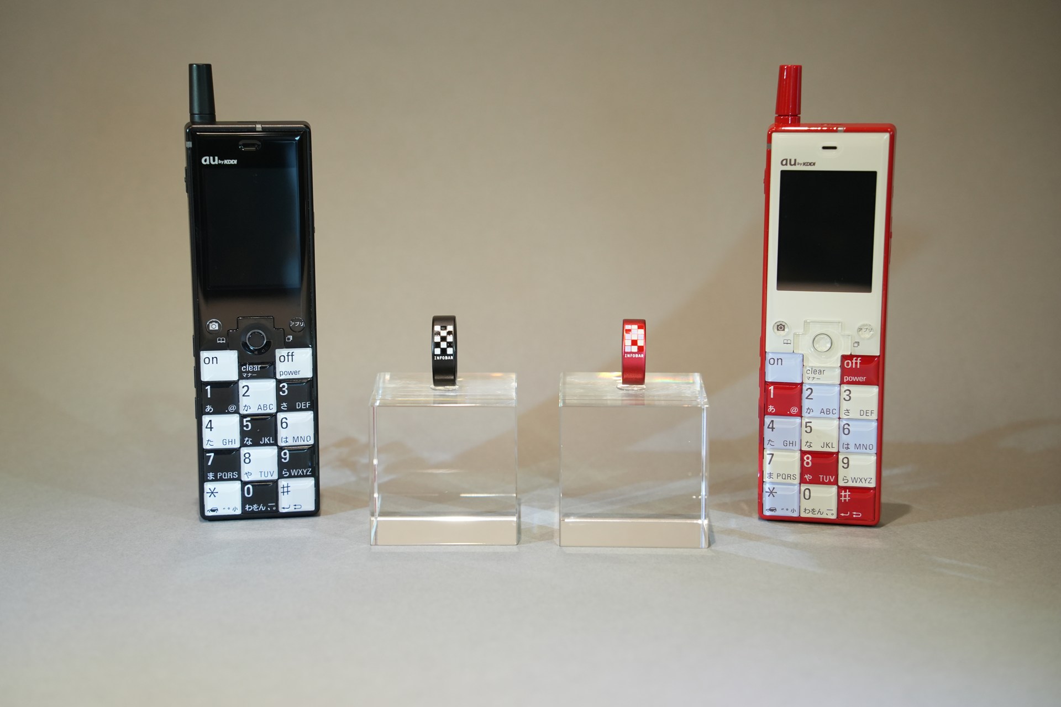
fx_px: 2151
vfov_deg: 18.7
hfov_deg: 27.7
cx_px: 530
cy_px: 354
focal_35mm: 73
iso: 1250
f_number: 5.6
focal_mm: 73
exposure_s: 1/125
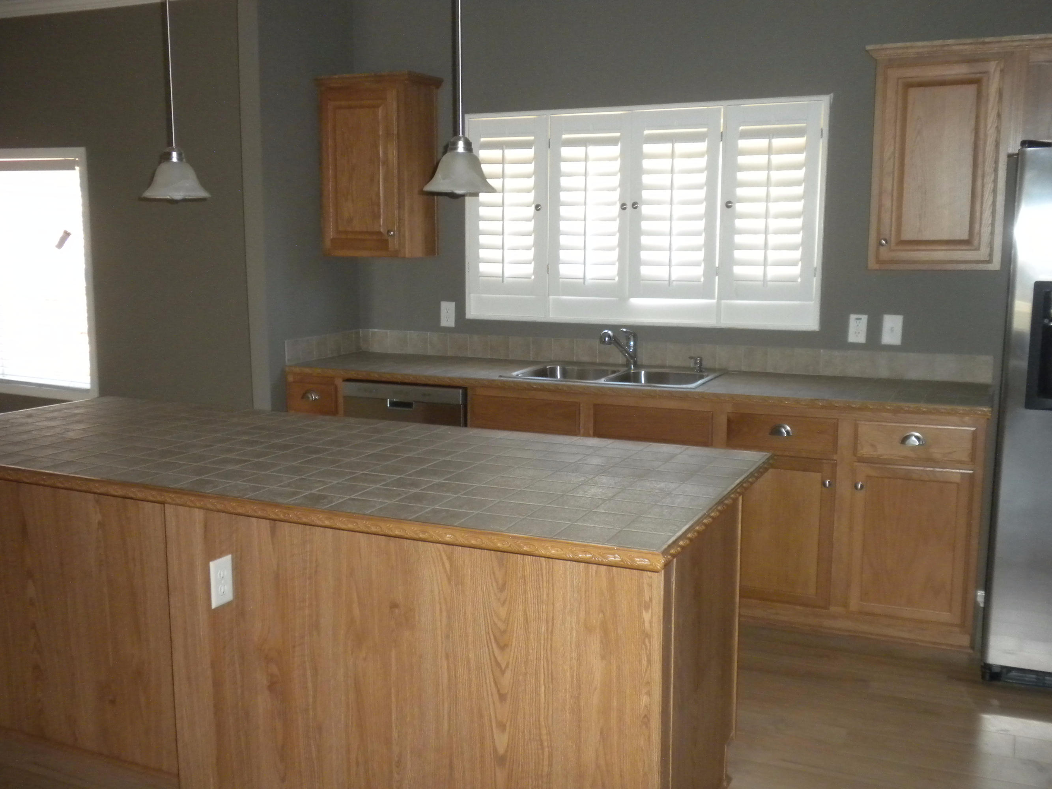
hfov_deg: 50.1
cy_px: 394
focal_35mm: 37
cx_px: 526
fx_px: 1124
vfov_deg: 38.7
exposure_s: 1/30
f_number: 3.5
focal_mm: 6.6
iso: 400
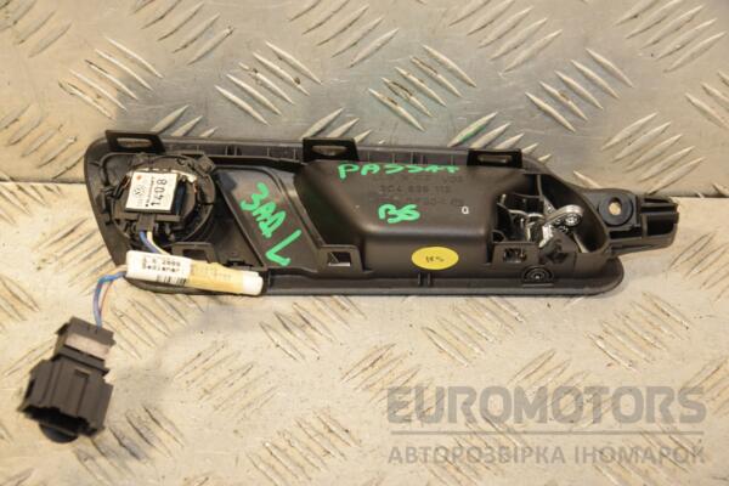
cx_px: 364
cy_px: 243
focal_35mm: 99
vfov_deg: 13.8
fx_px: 2005
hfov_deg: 20.6
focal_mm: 66
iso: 800
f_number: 6.3
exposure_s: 1/200
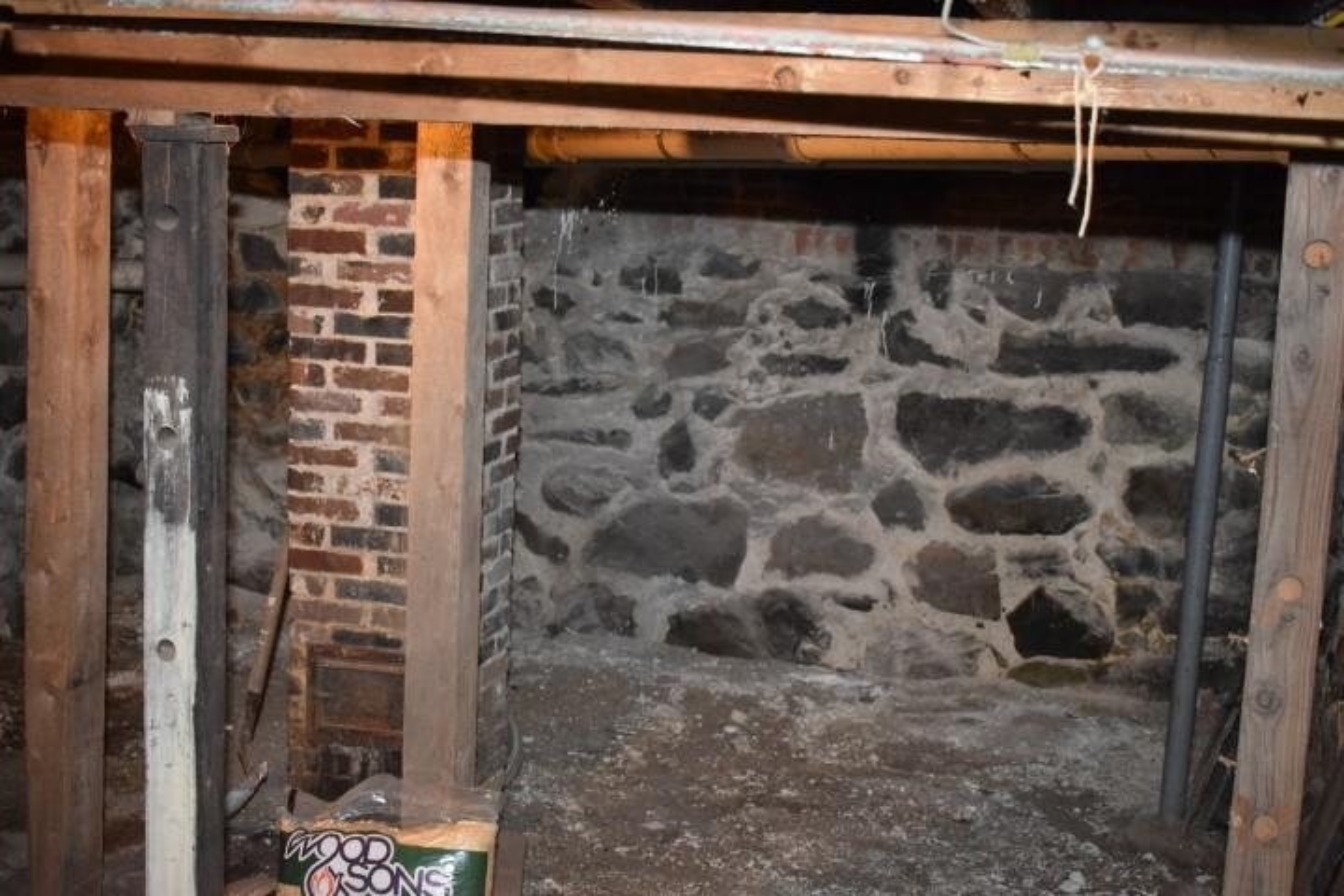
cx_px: 672
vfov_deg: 26.5
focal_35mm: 51
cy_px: 448
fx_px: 1904
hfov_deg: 38.9
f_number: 4.5
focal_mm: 34
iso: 3200
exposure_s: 1/60
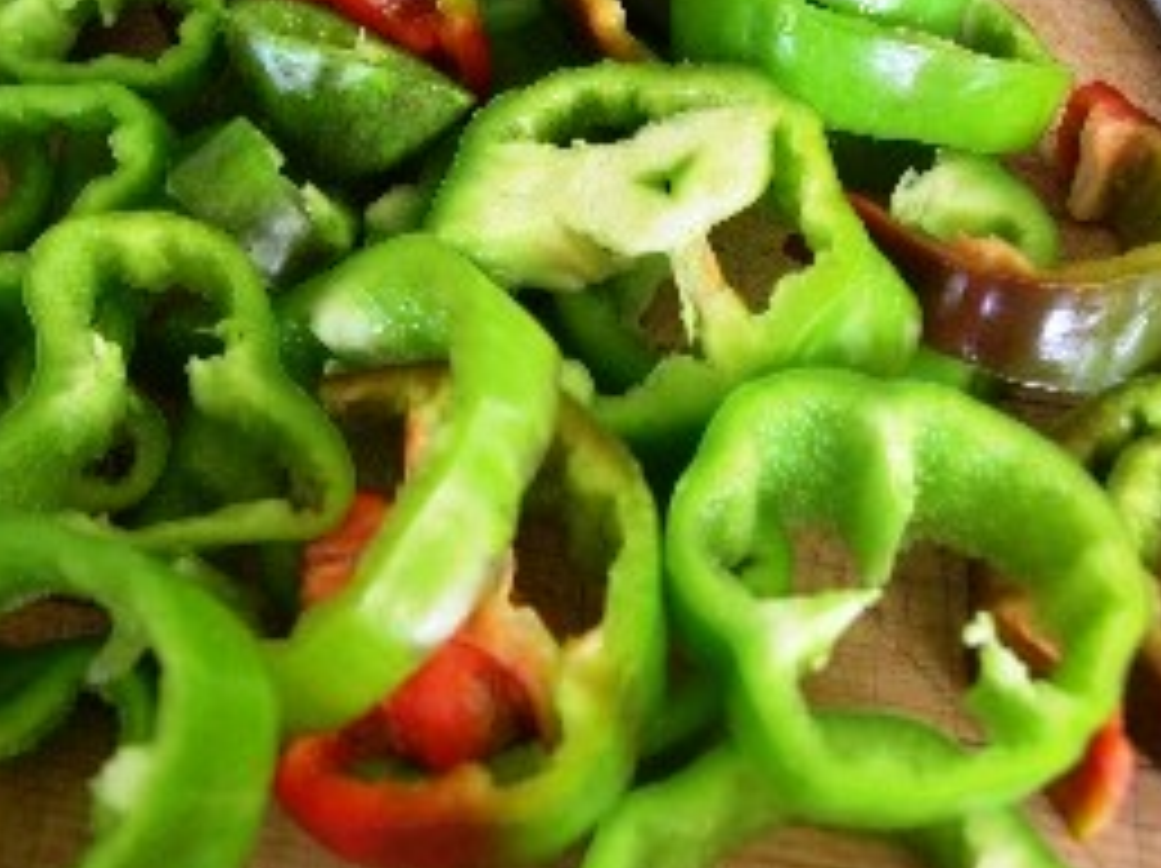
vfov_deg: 24.6
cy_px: 279
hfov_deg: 32.7
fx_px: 1977
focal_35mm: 59
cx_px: 562
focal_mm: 8
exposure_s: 1/5.6
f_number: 2.8
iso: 100
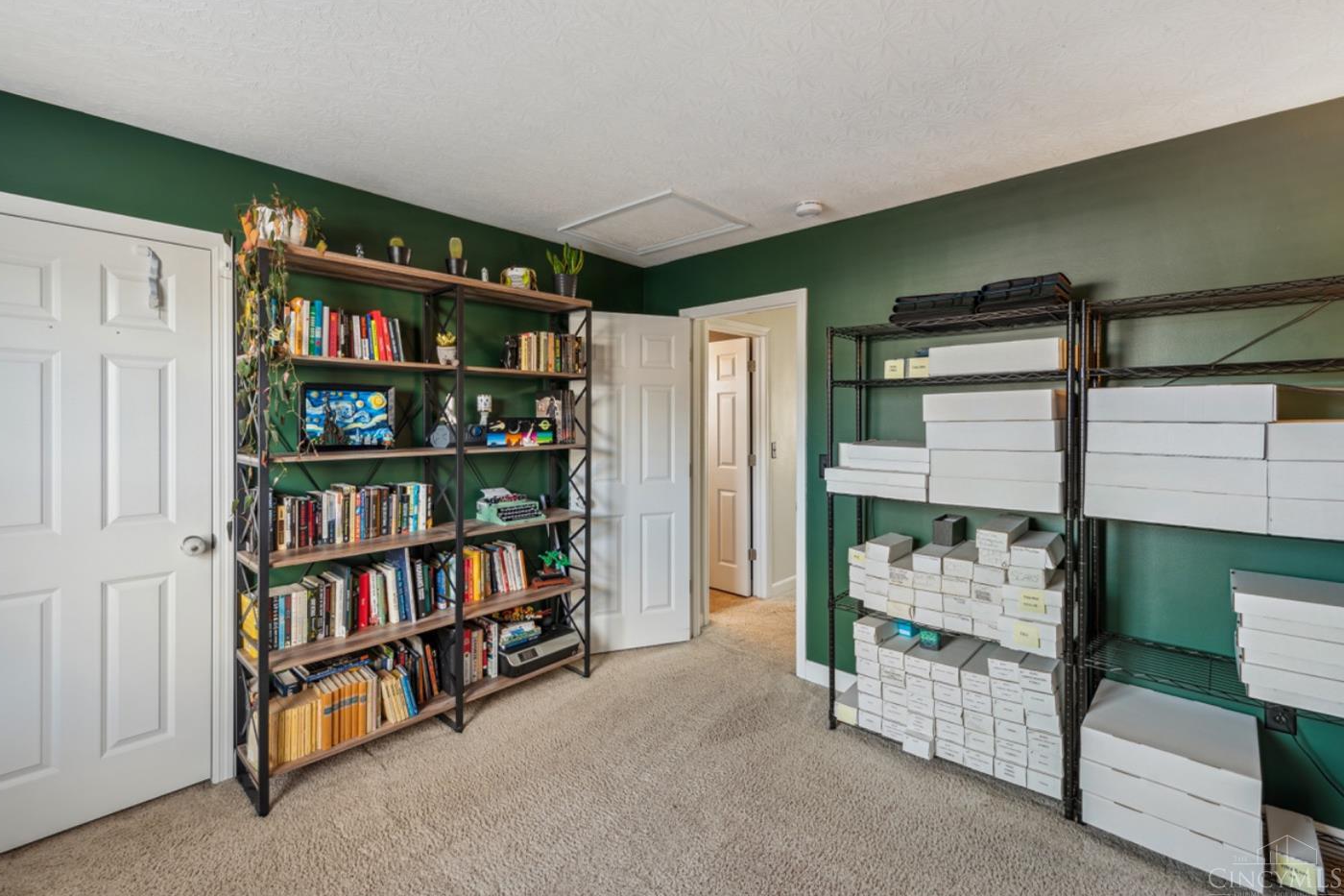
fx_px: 560
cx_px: 636
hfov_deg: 100.3
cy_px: 431
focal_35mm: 15
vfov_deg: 77.3
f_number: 8
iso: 100
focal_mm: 14
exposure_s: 1/4
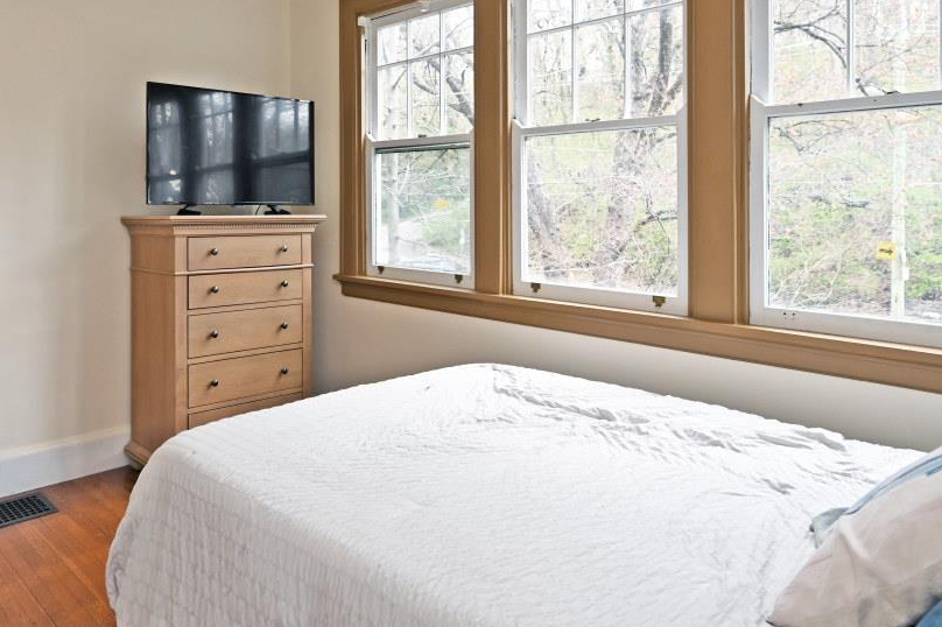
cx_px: 279
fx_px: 680
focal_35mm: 26
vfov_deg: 48.5
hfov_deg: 66.6
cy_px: 198
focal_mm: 14
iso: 200
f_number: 5
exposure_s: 1/100
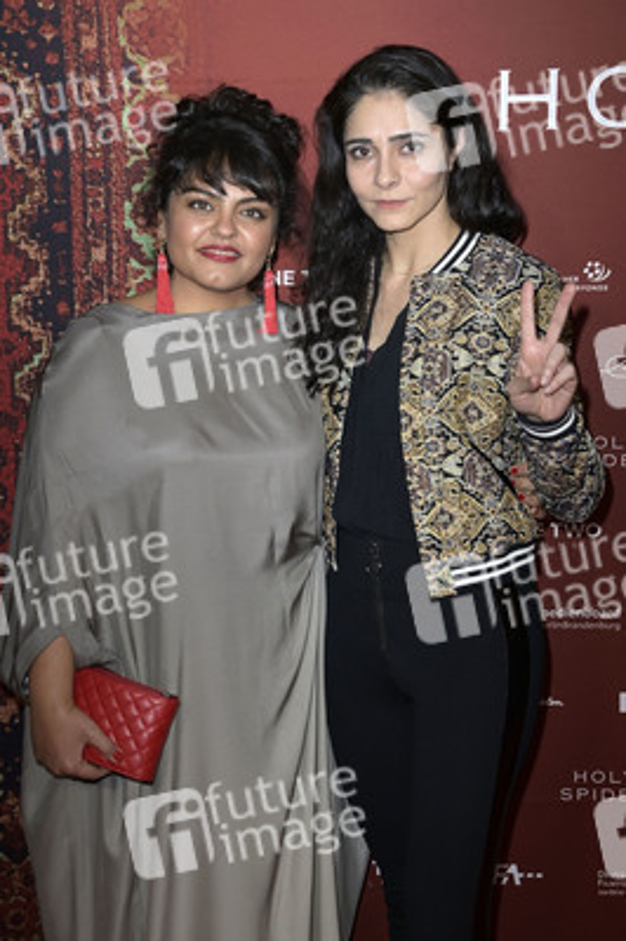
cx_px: 313
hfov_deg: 19.4
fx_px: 1829
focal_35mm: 70
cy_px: 470
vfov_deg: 28.9
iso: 400
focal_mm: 70
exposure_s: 1/250
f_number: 5.6
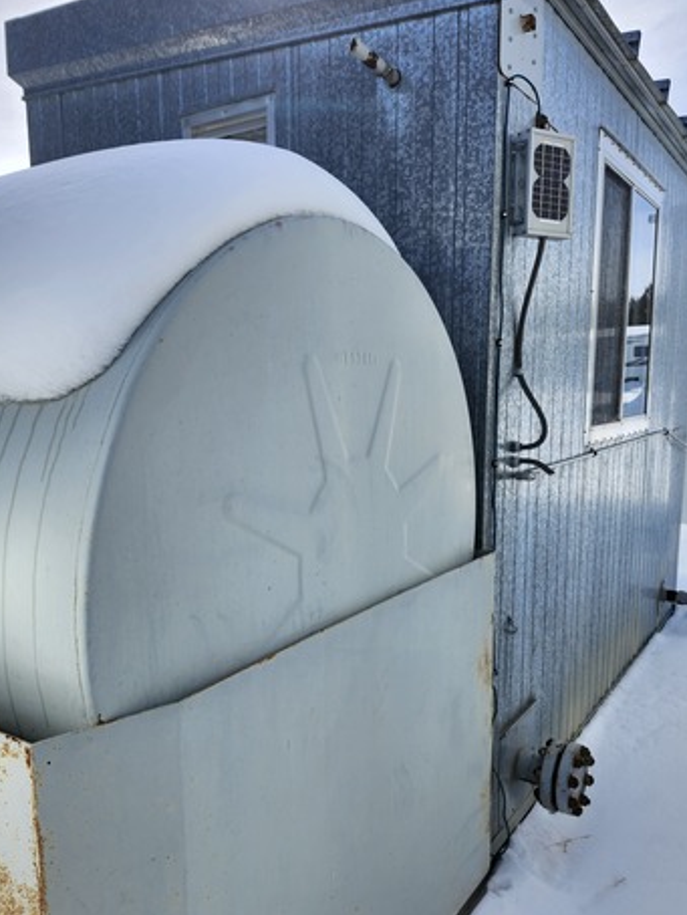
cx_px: 324
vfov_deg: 65.0
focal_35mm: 27
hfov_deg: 51.4
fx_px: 714
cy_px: 519
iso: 25
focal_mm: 5.54
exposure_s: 1/1073
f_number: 1.8
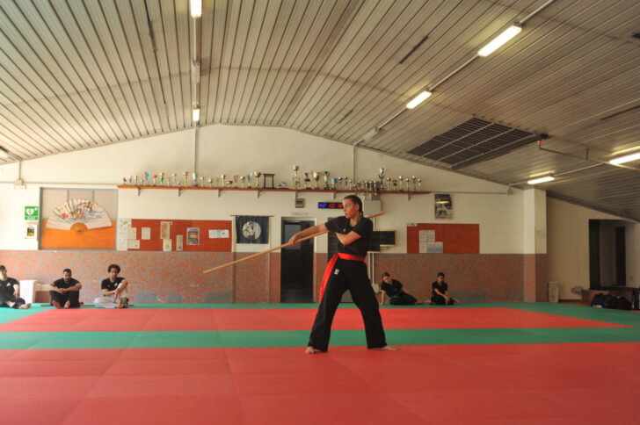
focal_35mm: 44
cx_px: 320
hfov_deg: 44.5
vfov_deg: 30.5
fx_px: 782
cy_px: 212
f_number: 4
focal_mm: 44
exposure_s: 1/640
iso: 1600
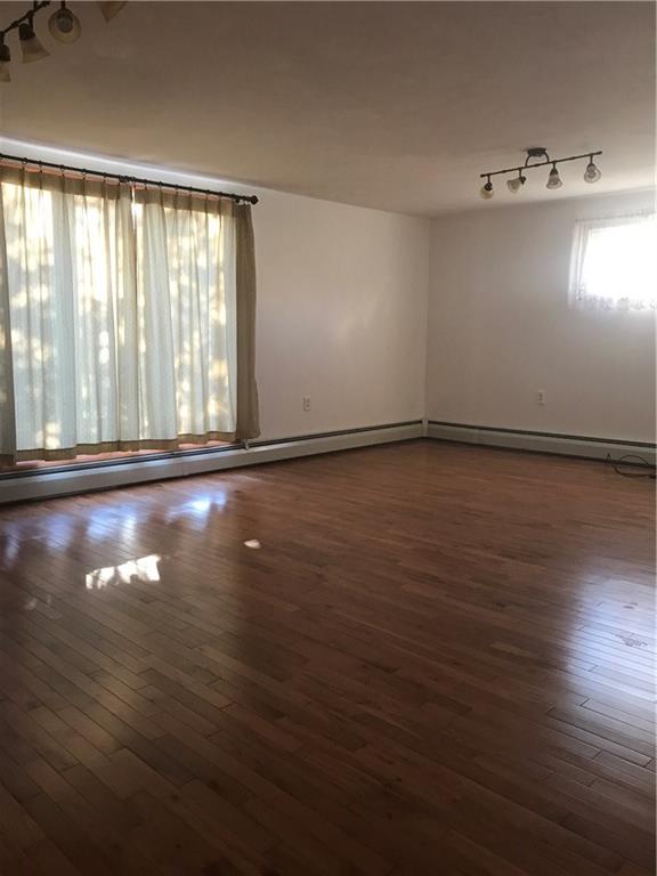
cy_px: 438
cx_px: 328
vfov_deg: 63.4
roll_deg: -0.4
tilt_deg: -7.8
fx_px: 709
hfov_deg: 49.7
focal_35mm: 28
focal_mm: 3.99
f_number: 1.8
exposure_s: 1/15
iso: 50
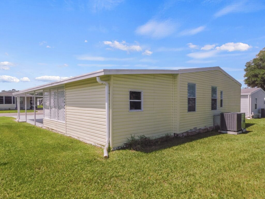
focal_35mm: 23
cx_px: 132
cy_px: 100
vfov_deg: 58.9
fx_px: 176
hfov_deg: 73.9
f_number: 6
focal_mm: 4
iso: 125
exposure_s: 1/800
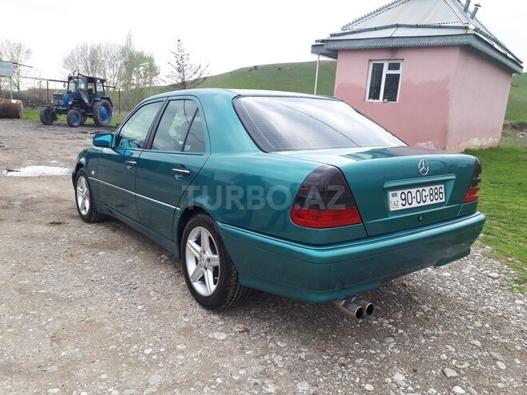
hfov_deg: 65.3
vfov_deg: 51.4
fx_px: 411
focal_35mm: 27
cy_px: 198
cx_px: 264
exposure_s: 1/213
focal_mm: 3.6
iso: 40
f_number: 1.9
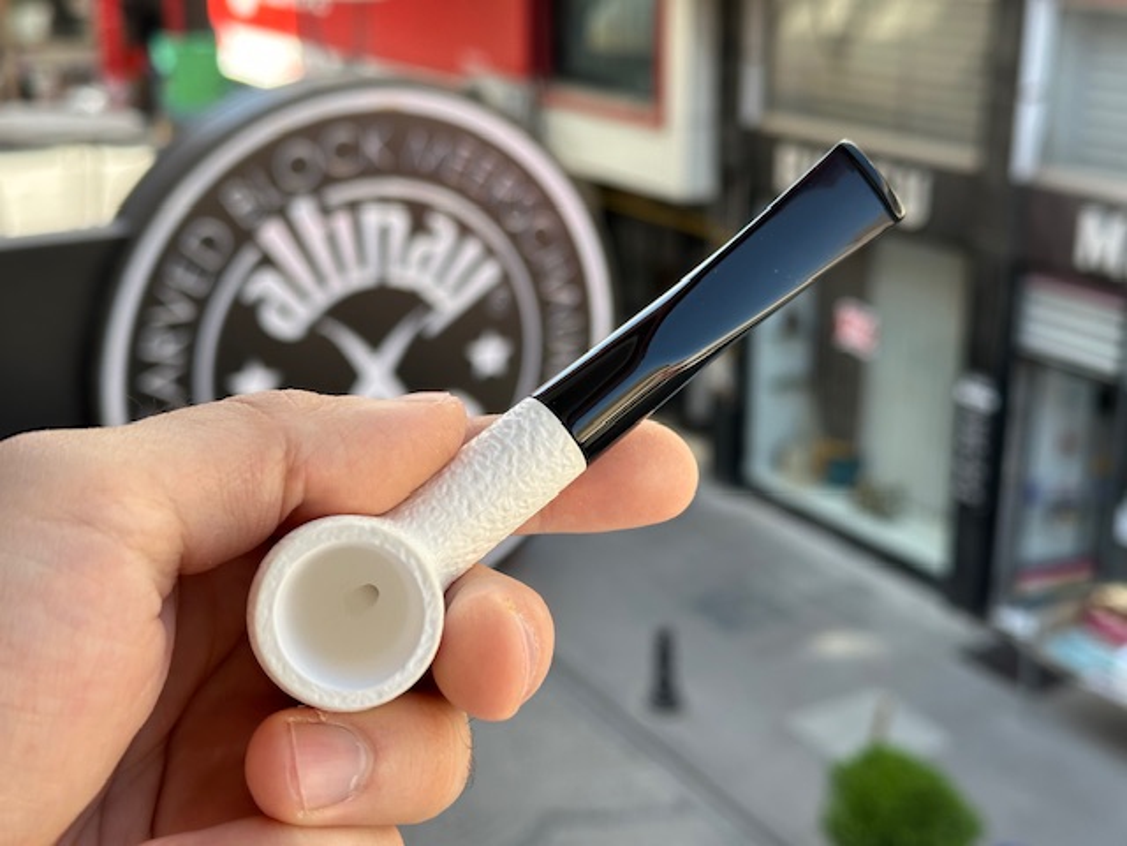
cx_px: 564
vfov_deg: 30.3
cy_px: 423
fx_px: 1563
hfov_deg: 39.7
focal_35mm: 48
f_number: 1.78
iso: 64
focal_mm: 6.86
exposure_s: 1/437
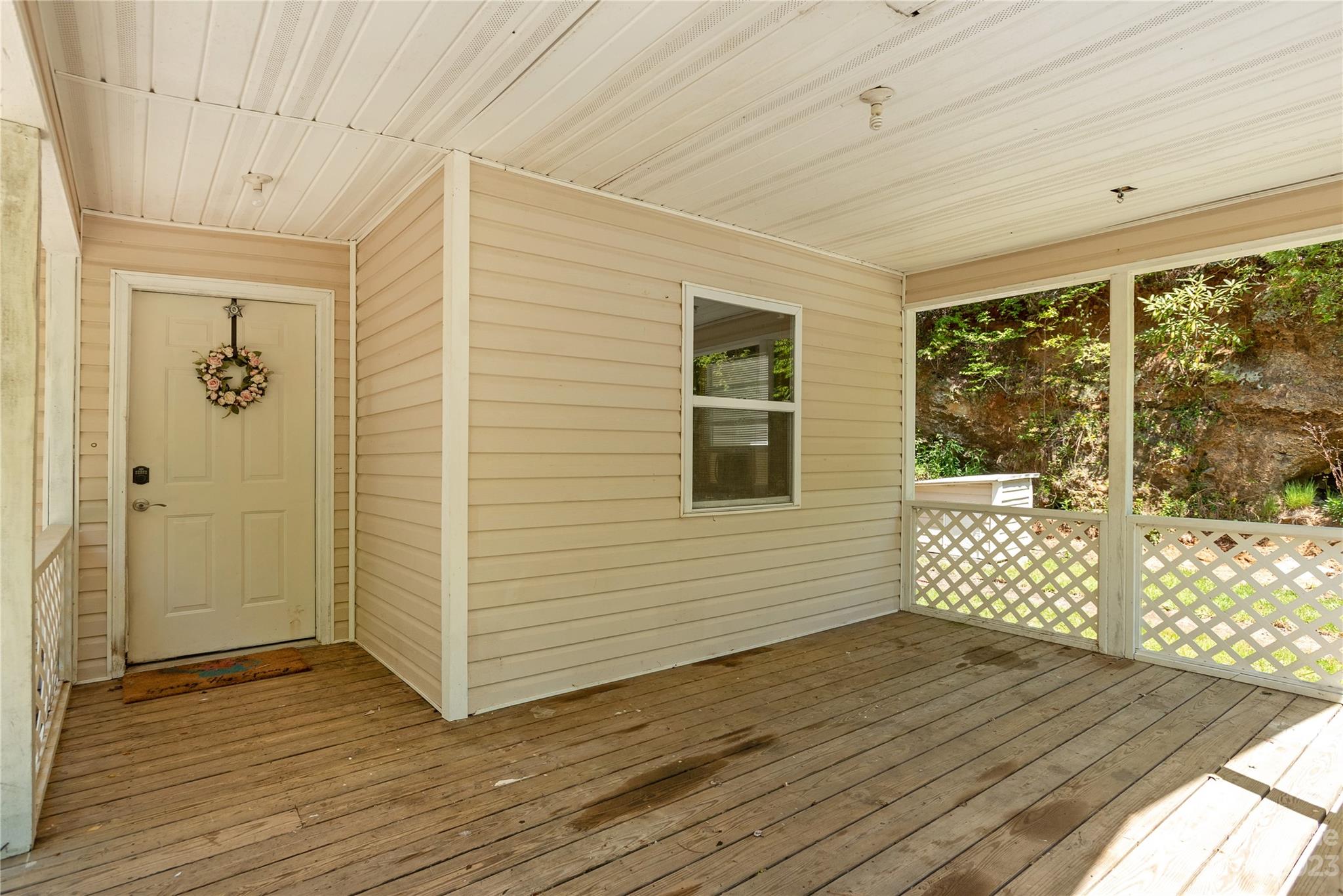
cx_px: 672
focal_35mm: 17
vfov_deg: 70.5
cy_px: 448
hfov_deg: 93.3
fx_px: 634
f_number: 7.1
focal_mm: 17
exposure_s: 1/400
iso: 320
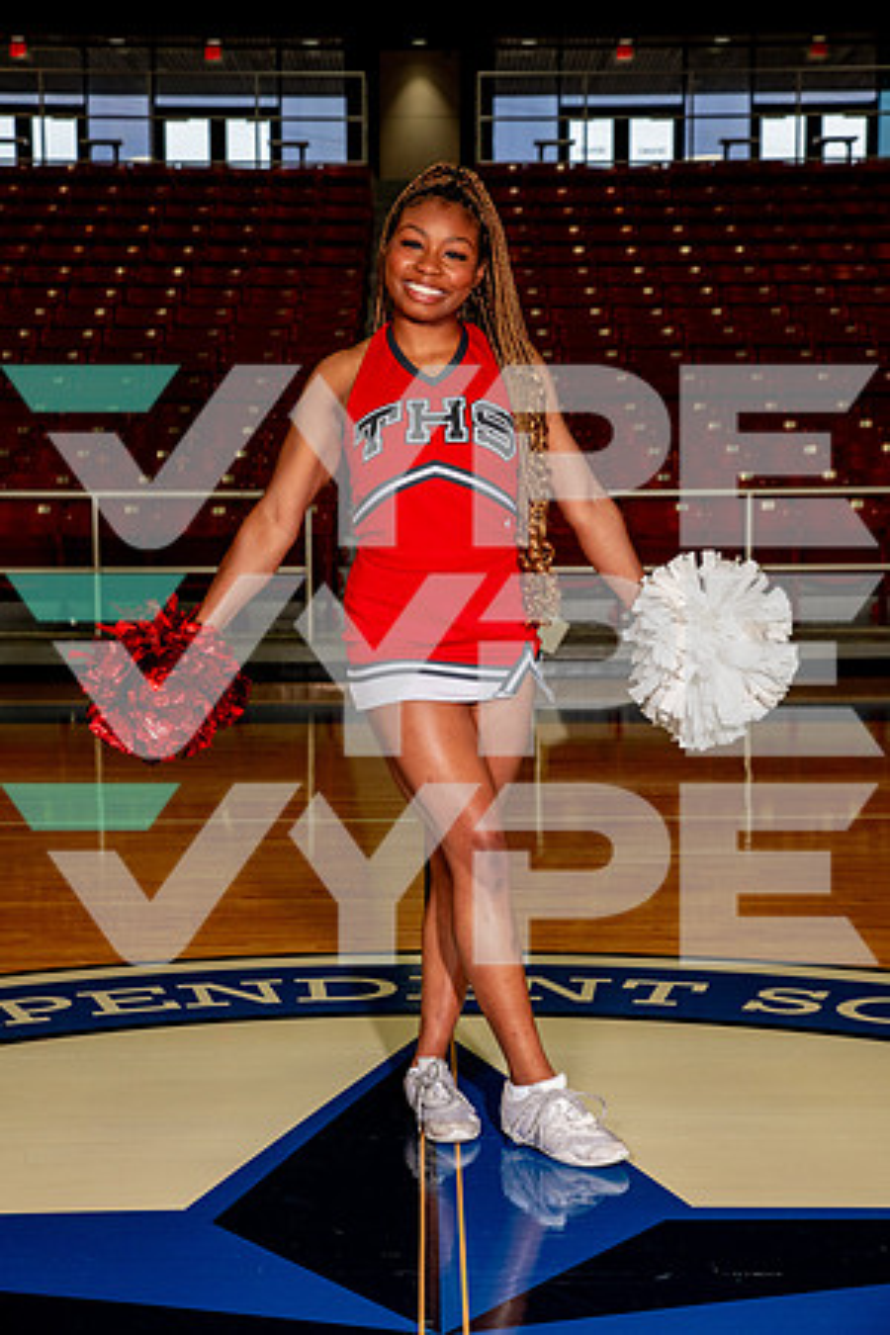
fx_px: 2410
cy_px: 668
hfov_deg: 20.9
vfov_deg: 31.0
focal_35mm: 65
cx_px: 445
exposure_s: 1/320
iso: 800
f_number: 7.1
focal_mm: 65
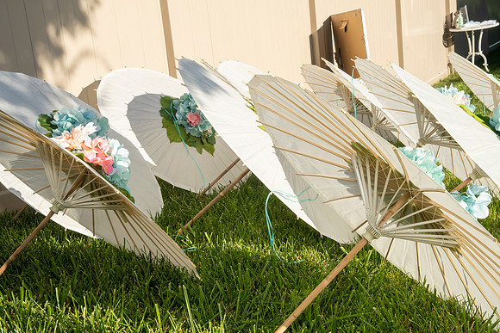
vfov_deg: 23.5
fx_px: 804
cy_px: 164
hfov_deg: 34.6
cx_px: 246
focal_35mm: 58
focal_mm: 38
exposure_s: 1/250
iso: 400
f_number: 16
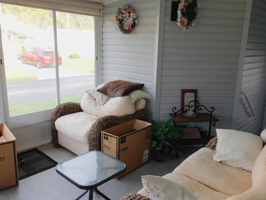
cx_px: 133
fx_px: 231
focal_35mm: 30
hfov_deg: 60.0
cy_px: 100
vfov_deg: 46.8
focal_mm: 5.3
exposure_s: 1/30
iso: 360
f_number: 3.2
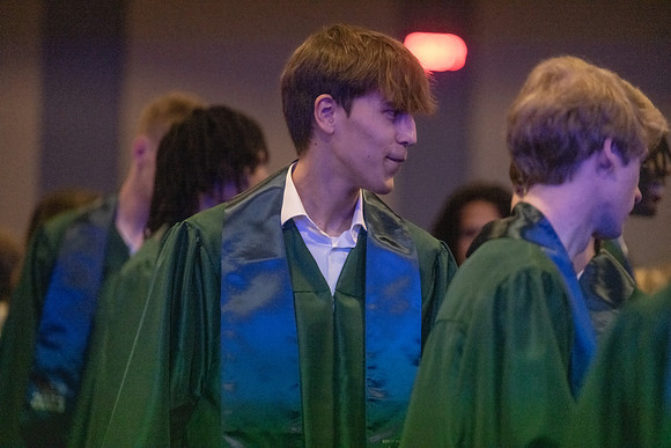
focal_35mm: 165
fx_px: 3076
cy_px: 224
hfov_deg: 12.4
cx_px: 336
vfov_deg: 8.3
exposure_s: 1/320
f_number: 2.8
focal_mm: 165
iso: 20000
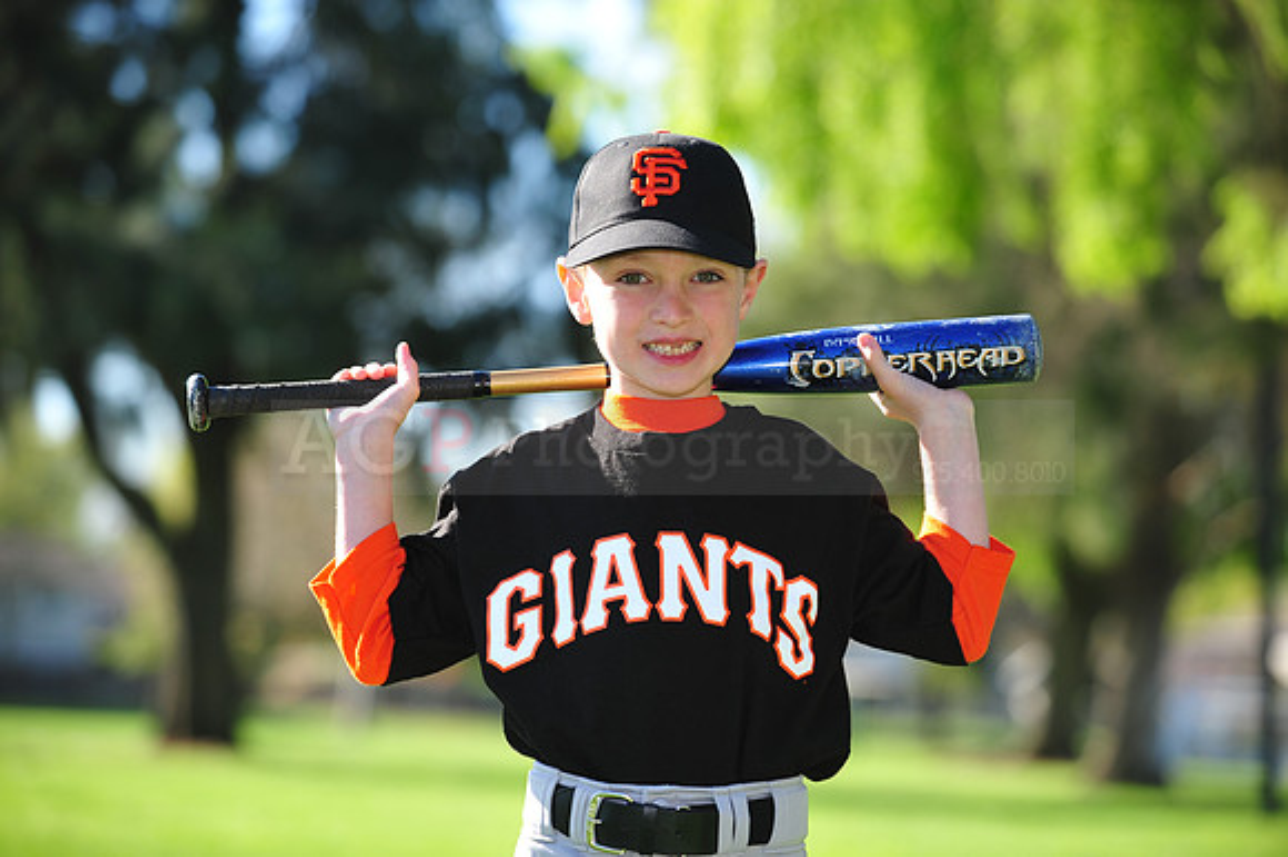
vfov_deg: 10.5
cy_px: 428
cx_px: 644
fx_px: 4648
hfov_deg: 15.8
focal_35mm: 130
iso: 200
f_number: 4.5
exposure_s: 1/400
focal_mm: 130
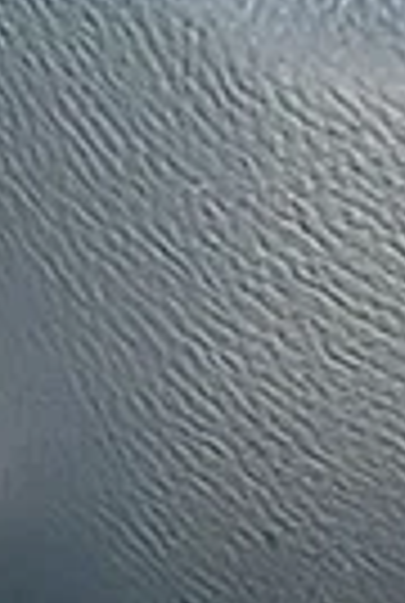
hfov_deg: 5.1
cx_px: -1008
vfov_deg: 7.9
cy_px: -569
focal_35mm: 249
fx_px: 4180
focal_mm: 6.86
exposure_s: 1/358
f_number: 1.78
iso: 100
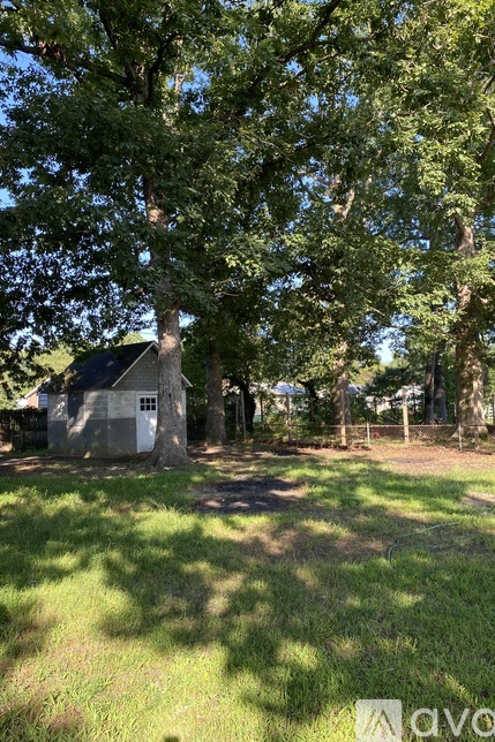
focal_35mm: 28
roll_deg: +1.0
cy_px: 361
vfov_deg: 65.5
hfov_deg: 46.4
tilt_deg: +6.9
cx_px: 254
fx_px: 578
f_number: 1.8
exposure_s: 1/249
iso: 32
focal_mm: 4.25
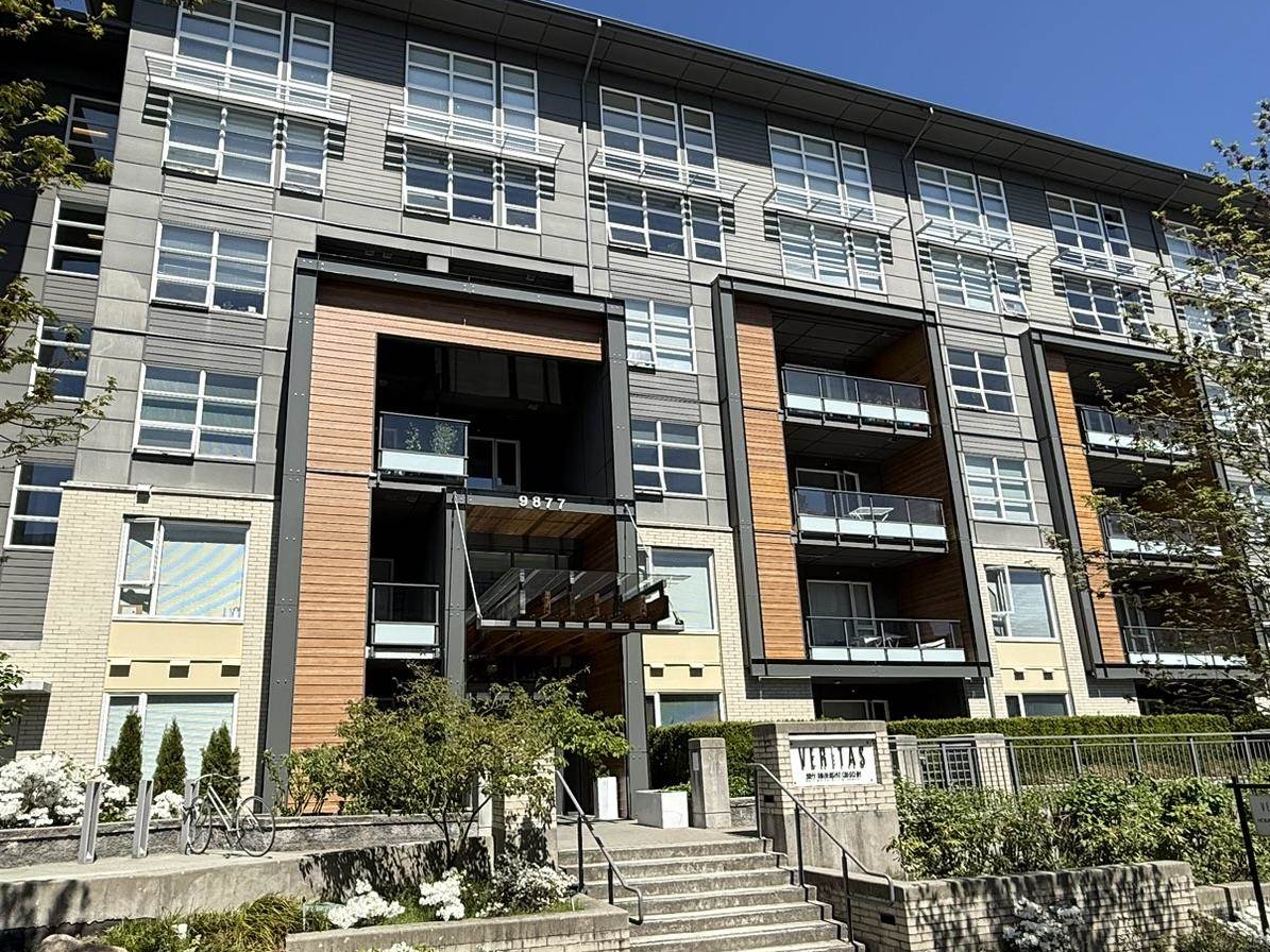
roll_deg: +1.8
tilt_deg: +15.7
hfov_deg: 71.5
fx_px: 880
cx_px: 578
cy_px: 533
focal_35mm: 24
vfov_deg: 56.6
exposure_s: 1/2320
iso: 50
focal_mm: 2.22
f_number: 2.2
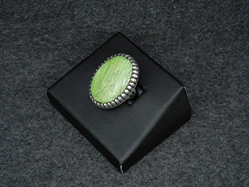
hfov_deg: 25.3
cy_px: 94
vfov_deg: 19.1
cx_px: 124
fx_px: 554
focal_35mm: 77
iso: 800
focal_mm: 13.9
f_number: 4.3
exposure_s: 1/30
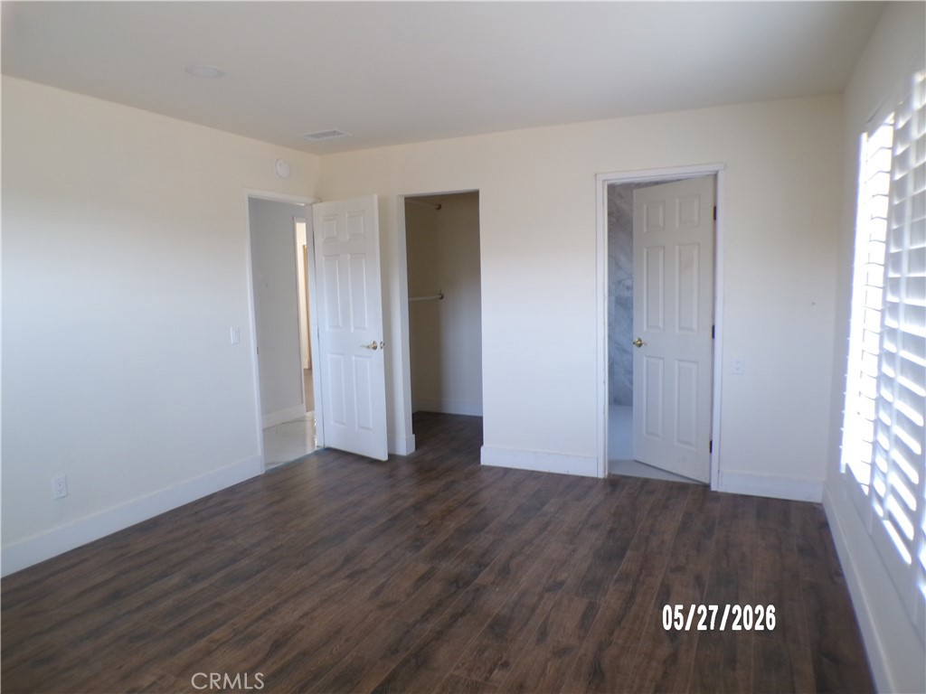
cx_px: 463
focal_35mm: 24
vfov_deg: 56.8
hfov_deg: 71.6
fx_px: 642
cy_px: 347
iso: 200
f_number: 3
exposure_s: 1/34
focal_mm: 4.3
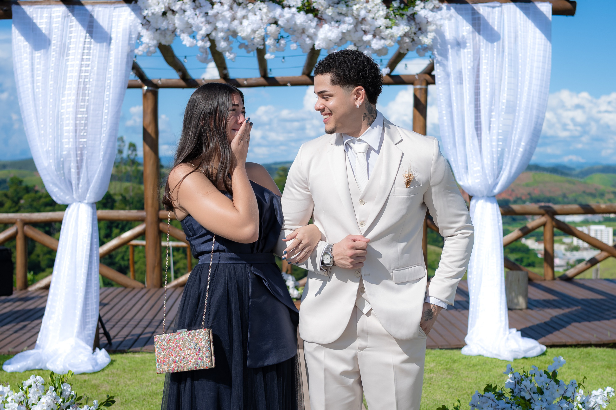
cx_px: 308
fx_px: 892
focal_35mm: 52
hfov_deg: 38.1
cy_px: 205
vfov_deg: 25.9
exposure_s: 1/2000
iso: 80
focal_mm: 35
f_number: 3.5
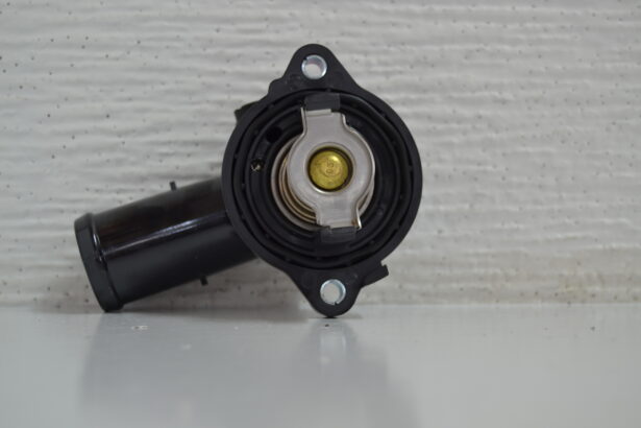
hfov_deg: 29.9
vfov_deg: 20.2
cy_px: 214
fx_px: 1202
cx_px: 320
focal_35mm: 68
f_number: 5.3
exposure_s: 1/10
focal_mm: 45
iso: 200
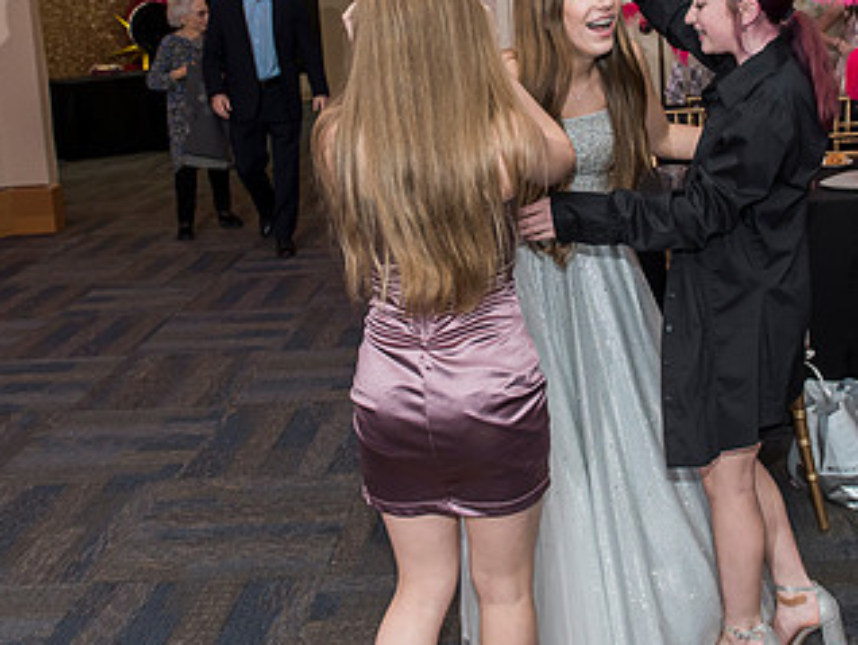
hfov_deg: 41.0
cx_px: 521
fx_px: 1141
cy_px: 118
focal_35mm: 46
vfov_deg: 30.7
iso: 800
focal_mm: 24
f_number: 4
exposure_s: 1/100
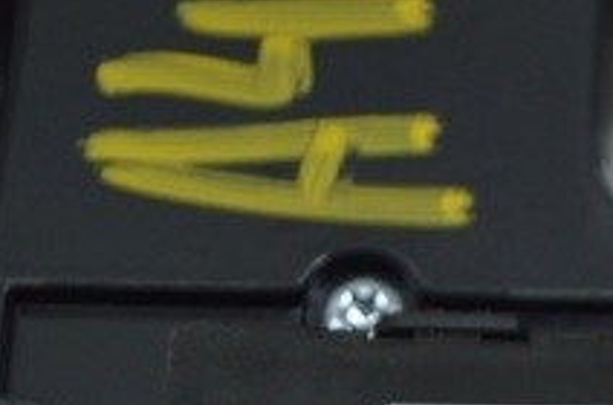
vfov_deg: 5.7
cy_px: 612
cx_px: 821
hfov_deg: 8.6
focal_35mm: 236
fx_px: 4007
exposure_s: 1/40
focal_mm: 52
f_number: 5.6
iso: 400
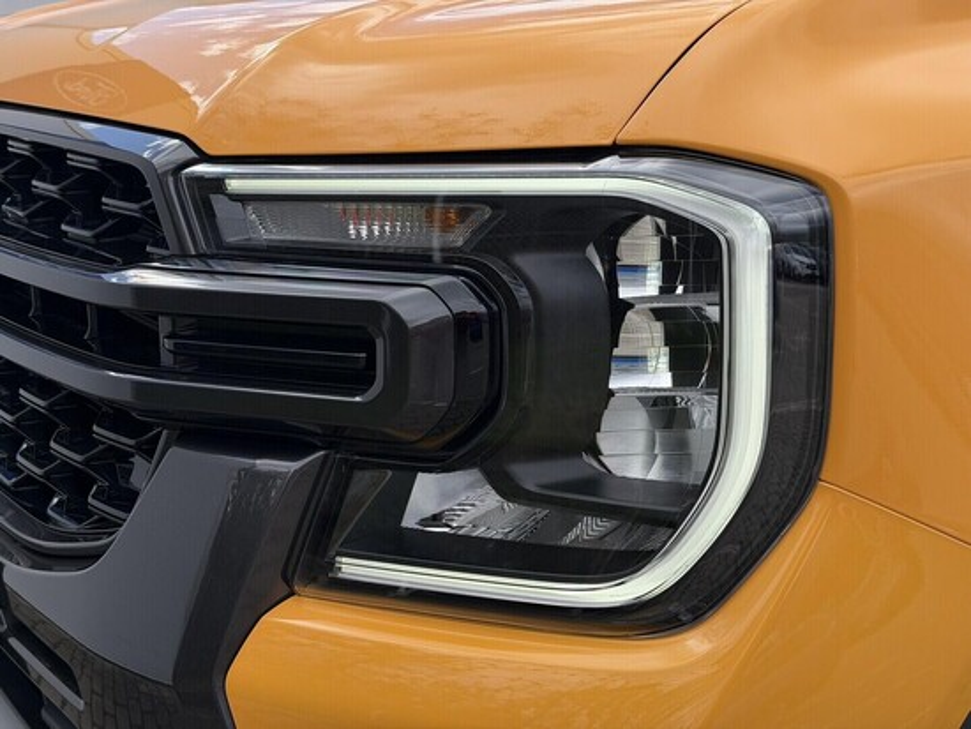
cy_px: 364
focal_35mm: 48
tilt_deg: -12.7
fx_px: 1347
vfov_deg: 30.3
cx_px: 486
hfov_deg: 39.6
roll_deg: +1.3
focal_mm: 6.76
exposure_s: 1/2577
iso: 64
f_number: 1.78
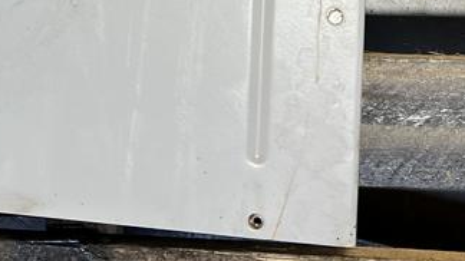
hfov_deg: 19.0
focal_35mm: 112
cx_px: 139
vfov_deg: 9.7
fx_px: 1380
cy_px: -334
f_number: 1.5
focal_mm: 5.7
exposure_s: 1/60
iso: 64
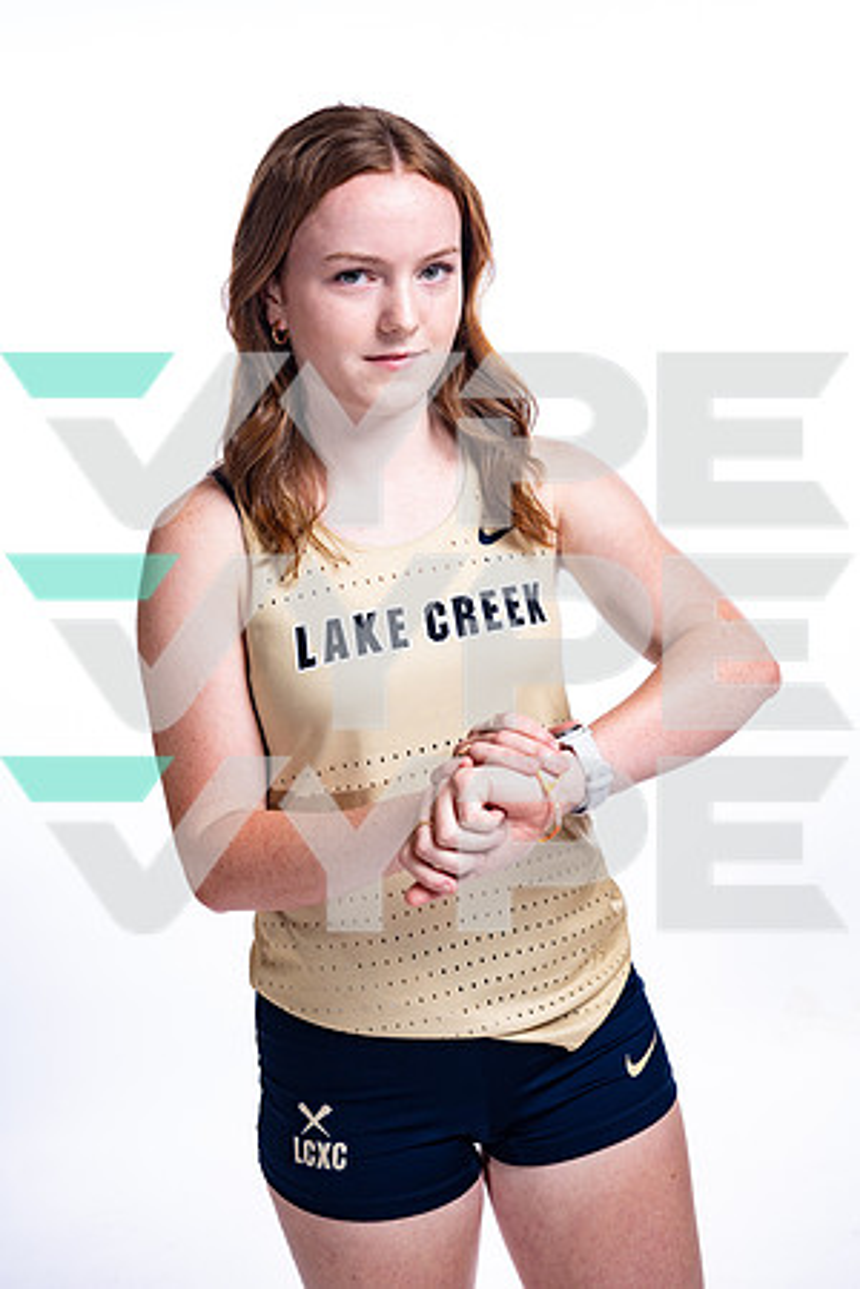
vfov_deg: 39.6
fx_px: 1792
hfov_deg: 27.0
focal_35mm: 50
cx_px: 430
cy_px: 644
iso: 400
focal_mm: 50
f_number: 5.6
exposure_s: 1/250
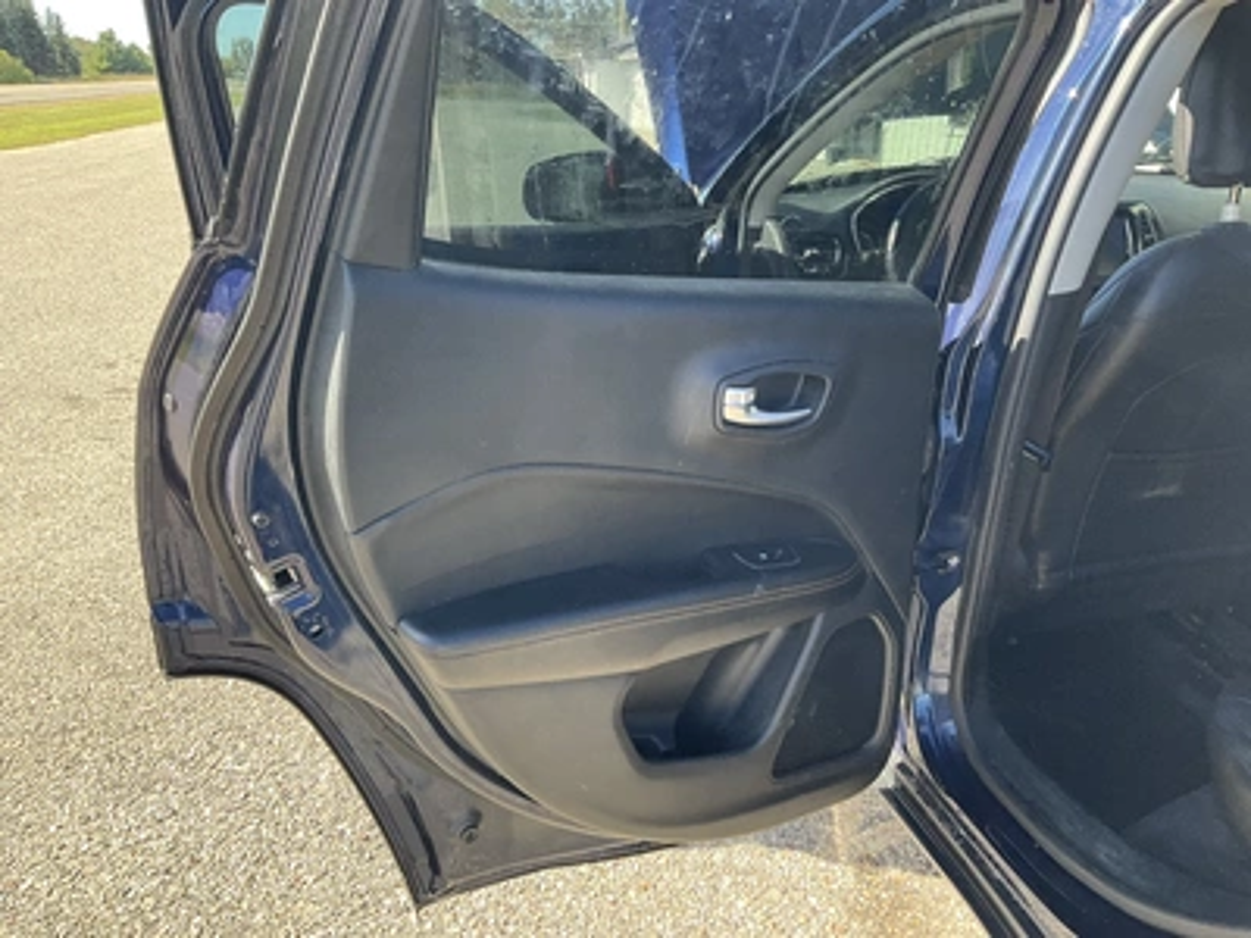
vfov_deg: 48.2
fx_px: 1048
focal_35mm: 29
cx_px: 626
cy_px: 469
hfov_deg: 61.7
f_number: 1.8
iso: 25
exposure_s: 1/140
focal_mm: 3
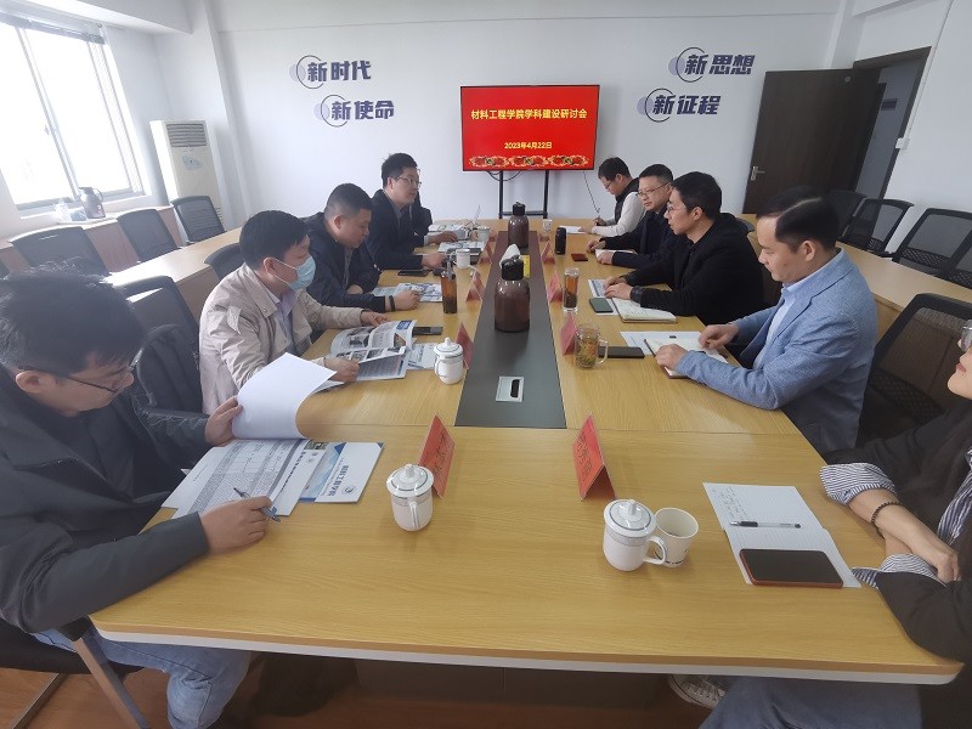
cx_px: 486
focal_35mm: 17
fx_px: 477
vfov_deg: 74.7
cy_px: 364
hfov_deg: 91.0
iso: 200
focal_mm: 2.26
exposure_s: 1/100
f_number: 2.2
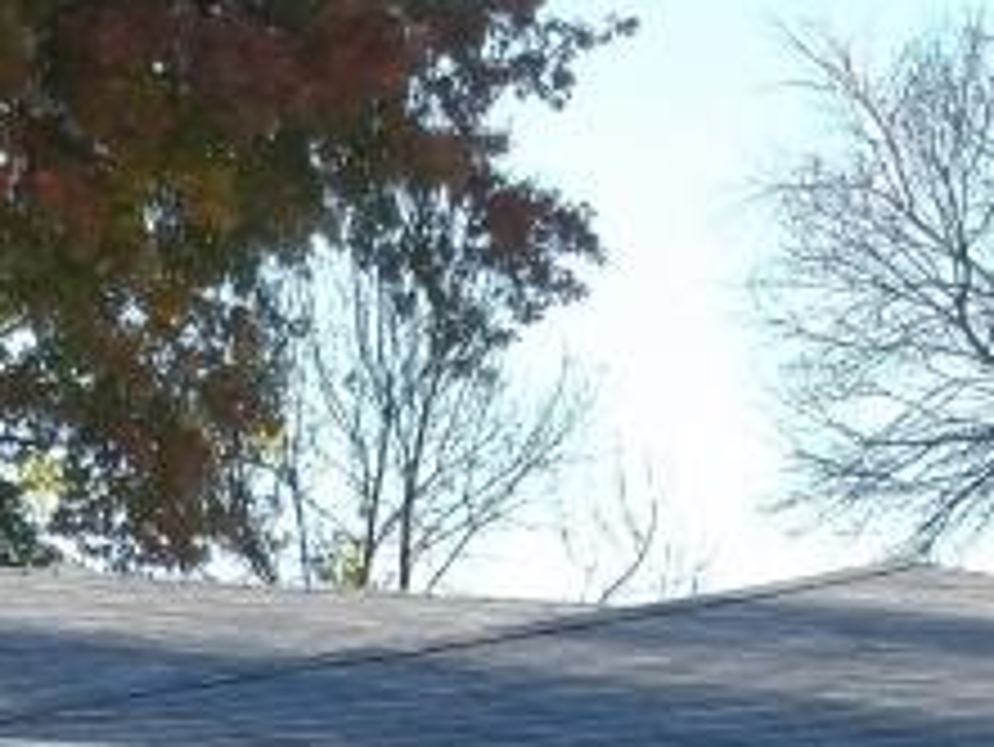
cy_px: 1431
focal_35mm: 153
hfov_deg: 12.9
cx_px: 418
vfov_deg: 9.2
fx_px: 4396
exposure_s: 1/160
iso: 64
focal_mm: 5.9
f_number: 3.3
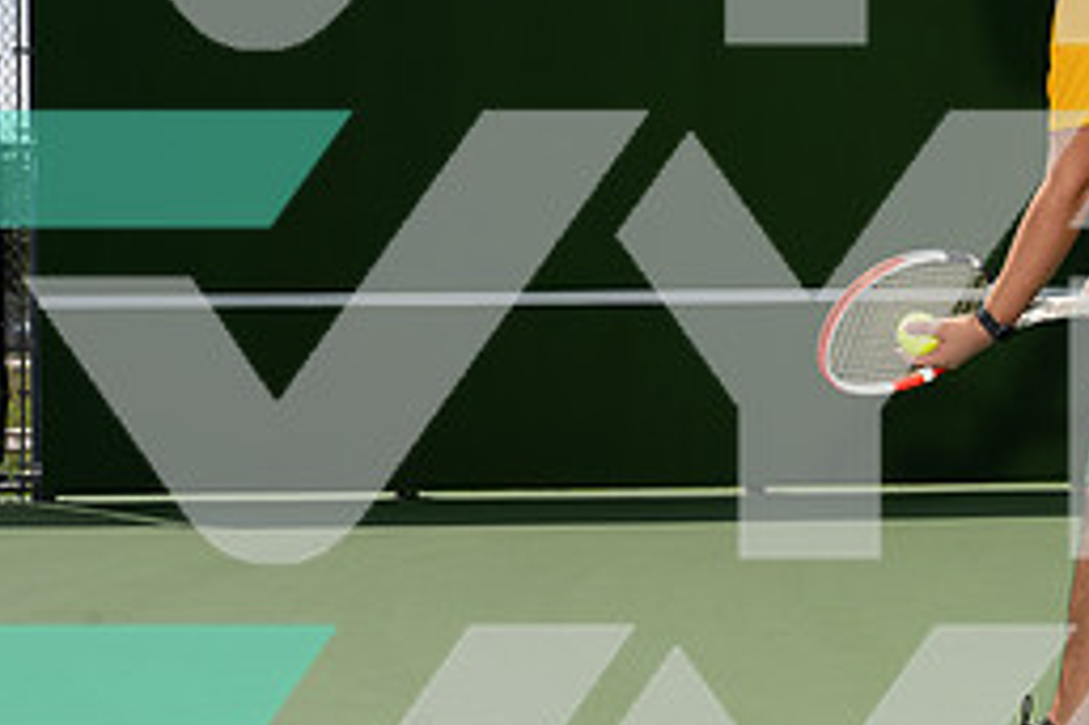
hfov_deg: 27.8
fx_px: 2116
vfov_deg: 19.4
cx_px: 987
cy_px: 337
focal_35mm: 70
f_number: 10
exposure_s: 1/250
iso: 100
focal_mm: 31
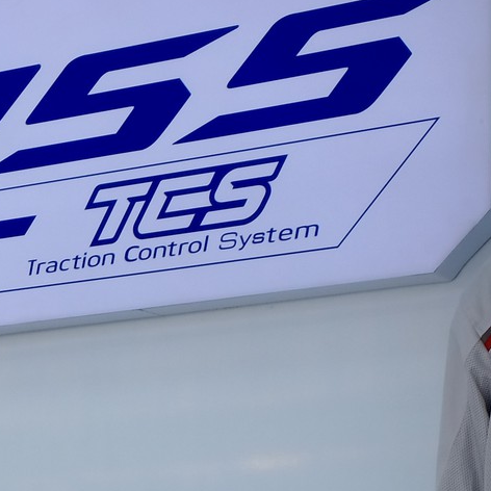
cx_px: -715
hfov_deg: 9.3
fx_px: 2664
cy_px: 815
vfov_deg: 10.1
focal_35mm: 166
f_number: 8
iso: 200
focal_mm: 24.3
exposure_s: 1/210
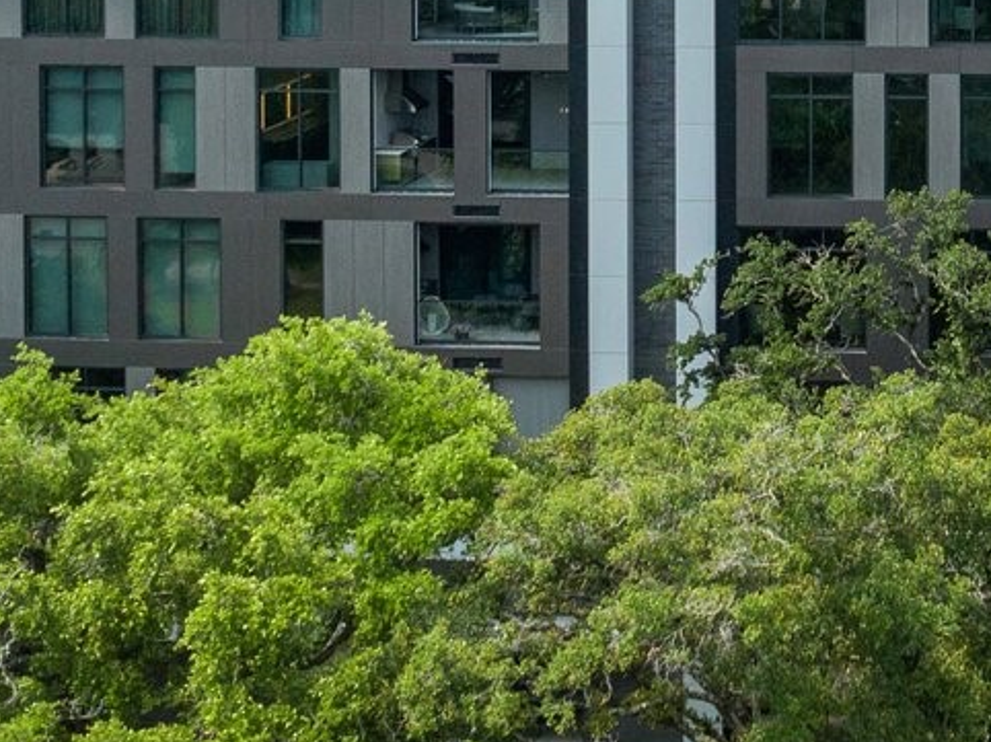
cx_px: 1112
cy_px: -260
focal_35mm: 102
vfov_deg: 13.9
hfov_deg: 18.5
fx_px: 2919
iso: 140
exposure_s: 1/2000
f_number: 2.8
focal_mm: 12.29
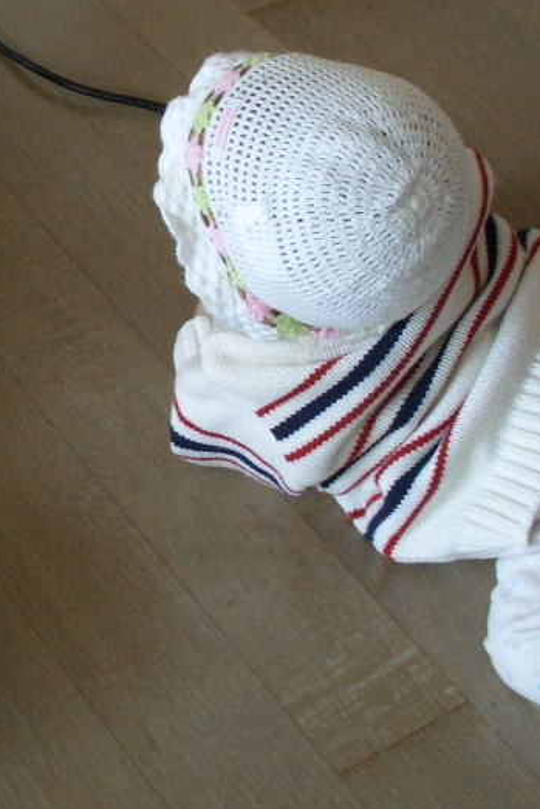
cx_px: 67
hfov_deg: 16.1
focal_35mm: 84
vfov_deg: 24.1
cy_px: 269
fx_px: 1889
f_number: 2.8
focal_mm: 7.1
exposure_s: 1/125
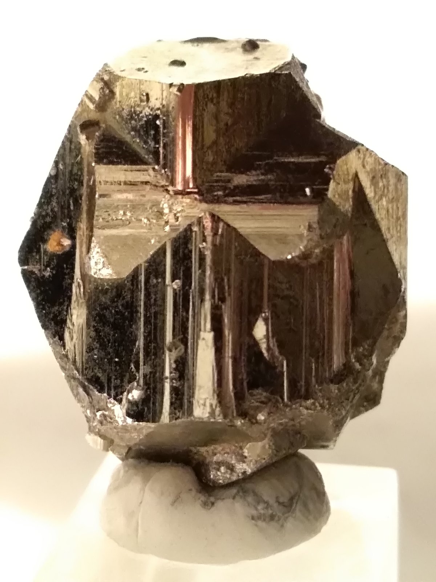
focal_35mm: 26
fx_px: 437
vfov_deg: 67.3
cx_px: 218
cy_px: 291
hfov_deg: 53.1
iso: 777
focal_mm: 3.54
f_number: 2
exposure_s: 1/20
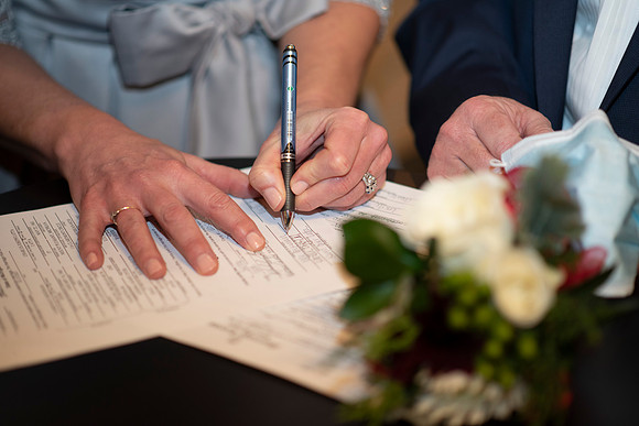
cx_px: 320
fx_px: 1509
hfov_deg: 23.9
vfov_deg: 16.1
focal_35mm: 85
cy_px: 213
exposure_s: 1/160
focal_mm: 85
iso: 1000
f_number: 1.8
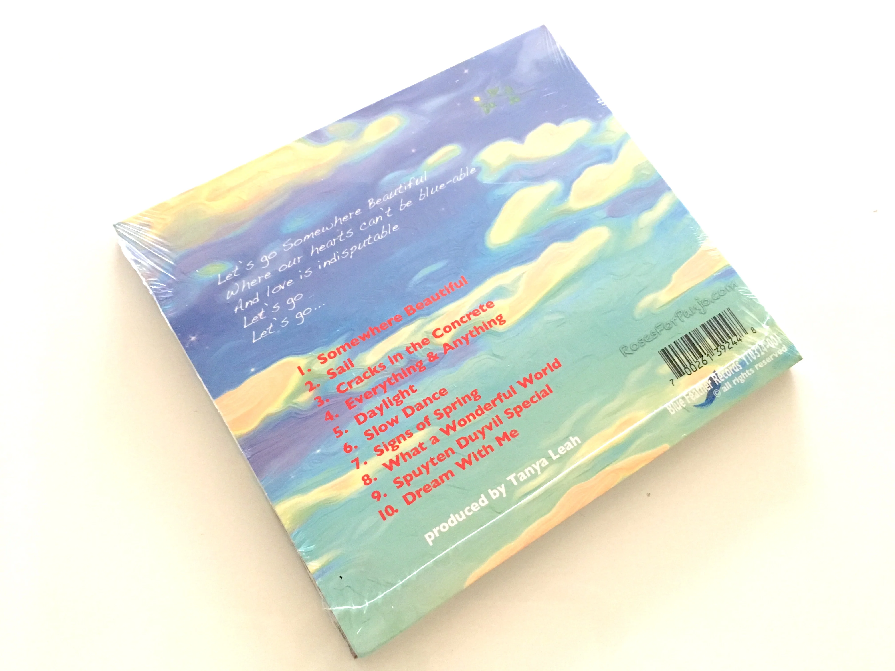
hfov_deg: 61.7
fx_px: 750
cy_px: 336
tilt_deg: -68.3
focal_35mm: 29
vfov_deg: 48.2
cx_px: 448
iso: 200
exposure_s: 1/30
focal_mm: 4.15
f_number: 2.2
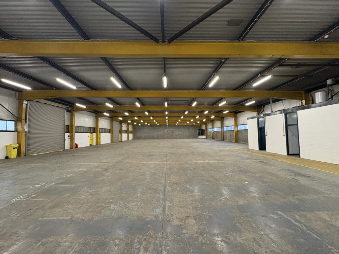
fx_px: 137
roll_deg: +0.9
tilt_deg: +2.6
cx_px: 170
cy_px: 127
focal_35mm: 14
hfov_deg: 102.1
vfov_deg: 85.7
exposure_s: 1/50
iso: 320
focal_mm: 2.22
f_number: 2.2
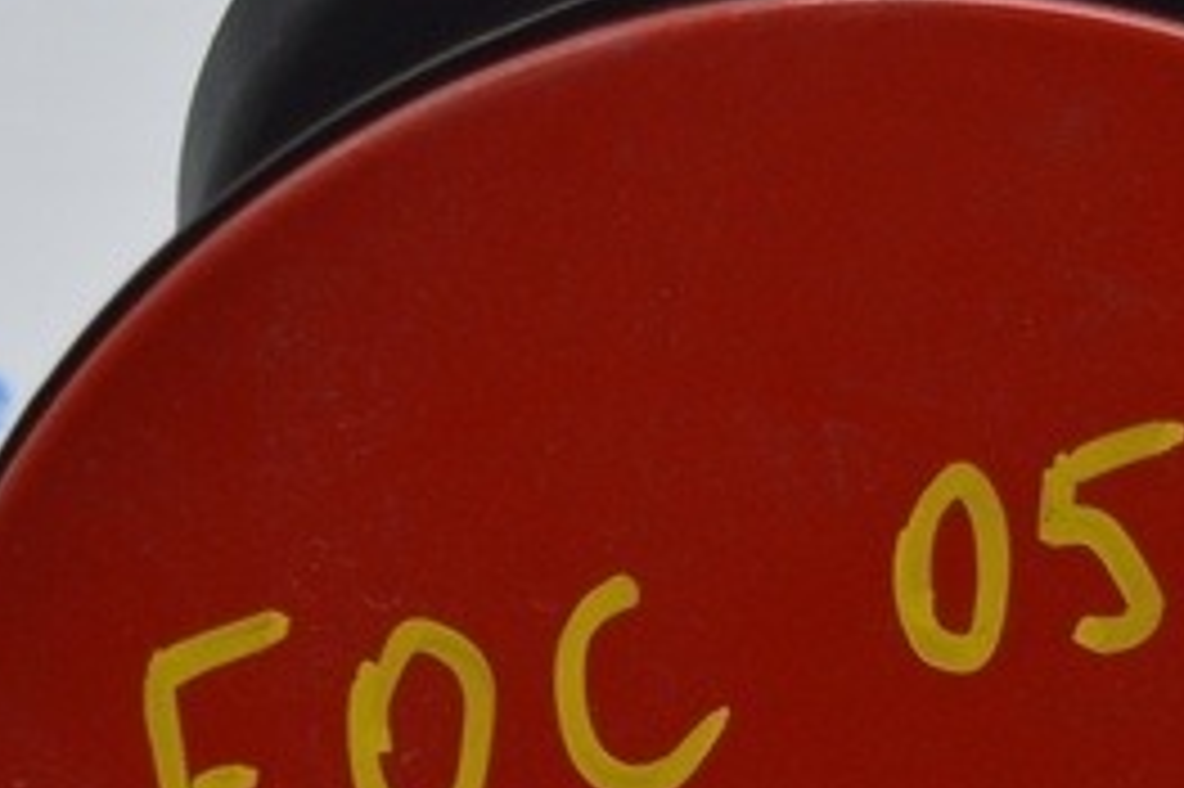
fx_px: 4996
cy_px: 1056
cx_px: 648
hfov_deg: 13.5
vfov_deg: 8.9
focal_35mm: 152
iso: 400
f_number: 4
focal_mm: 26
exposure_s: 1/100
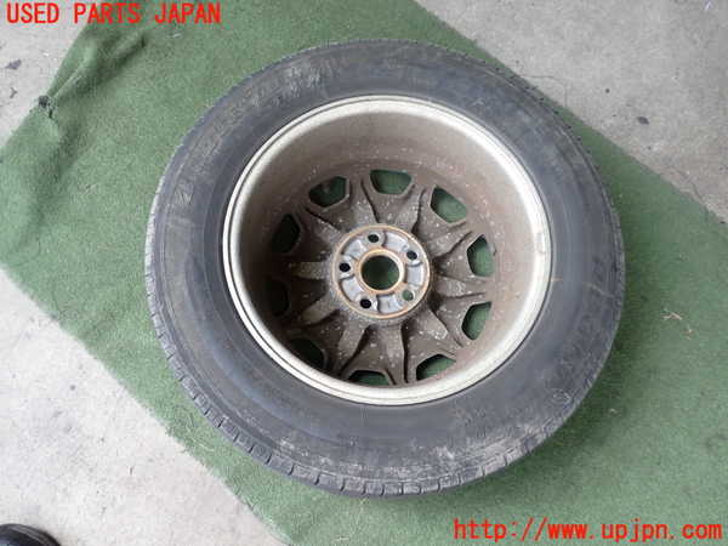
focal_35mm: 30
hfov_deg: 60.0
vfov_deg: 46.8
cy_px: 273
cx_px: 364
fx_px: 631
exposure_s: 1/125
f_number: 2.3
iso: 200
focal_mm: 5.4
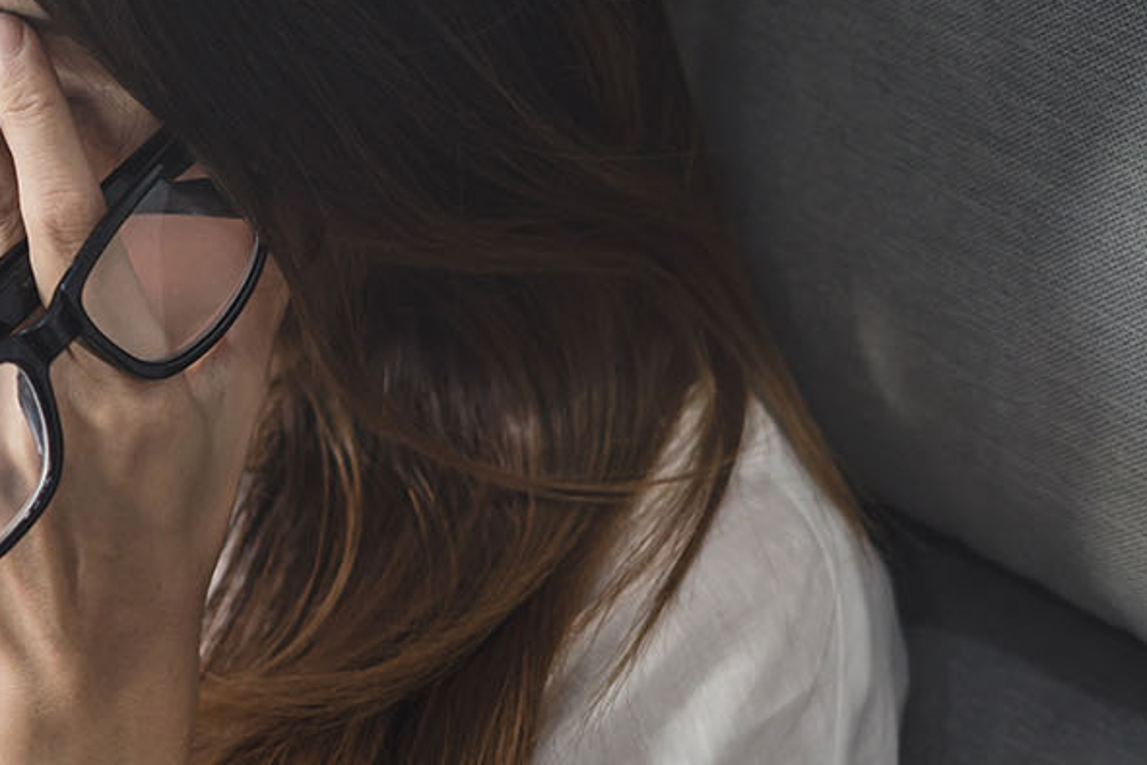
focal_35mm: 127
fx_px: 4046
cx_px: -305
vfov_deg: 10.8
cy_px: 478
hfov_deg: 15.4
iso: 250
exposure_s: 1/80
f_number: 3.2
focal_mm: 50
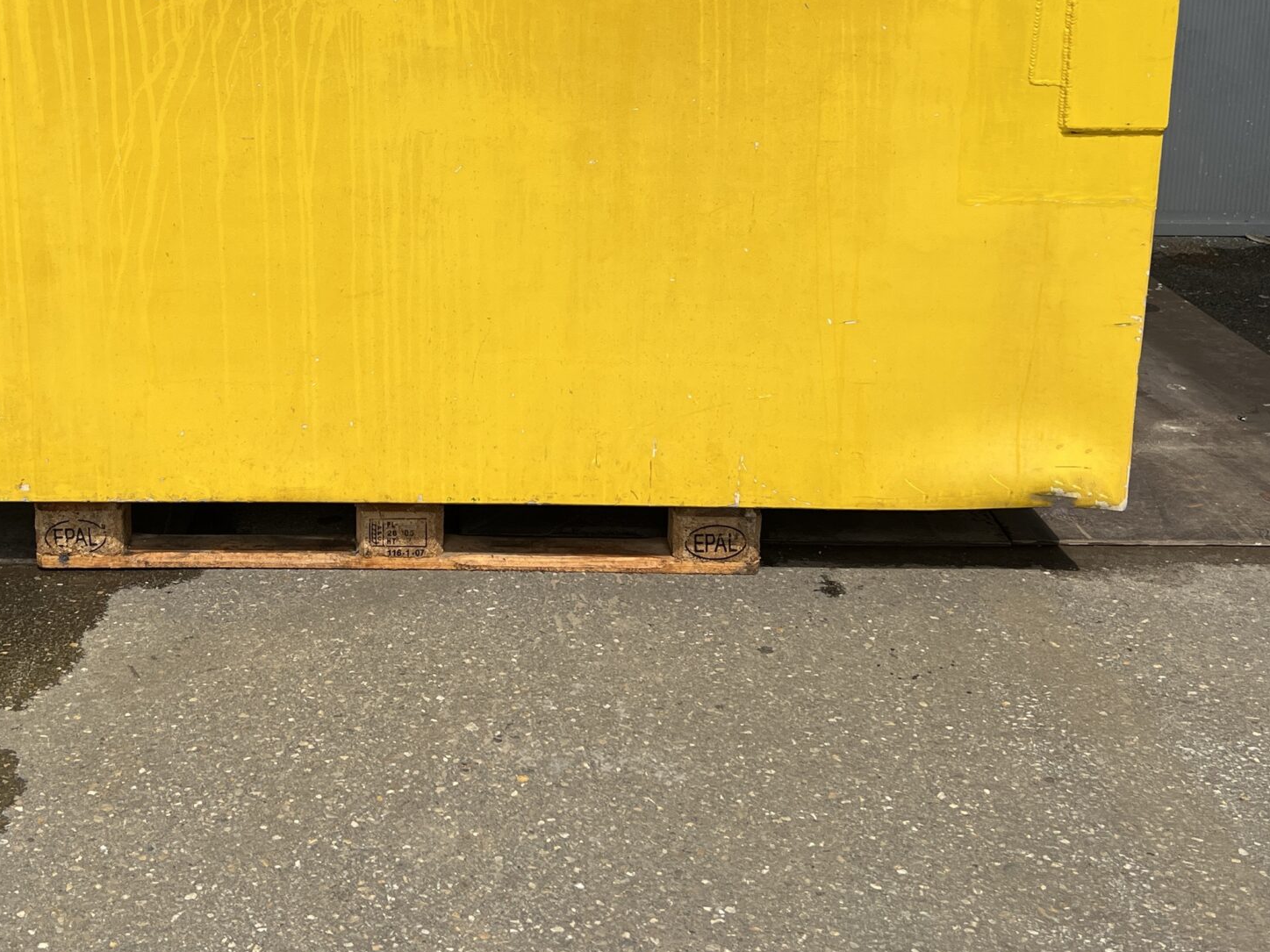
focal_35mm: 46
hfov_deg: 40.9
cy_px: 192
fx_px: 1688
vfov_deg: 30.7
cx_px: 459
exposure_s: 1/2994
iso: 50
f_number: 1.5
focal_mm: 5.7
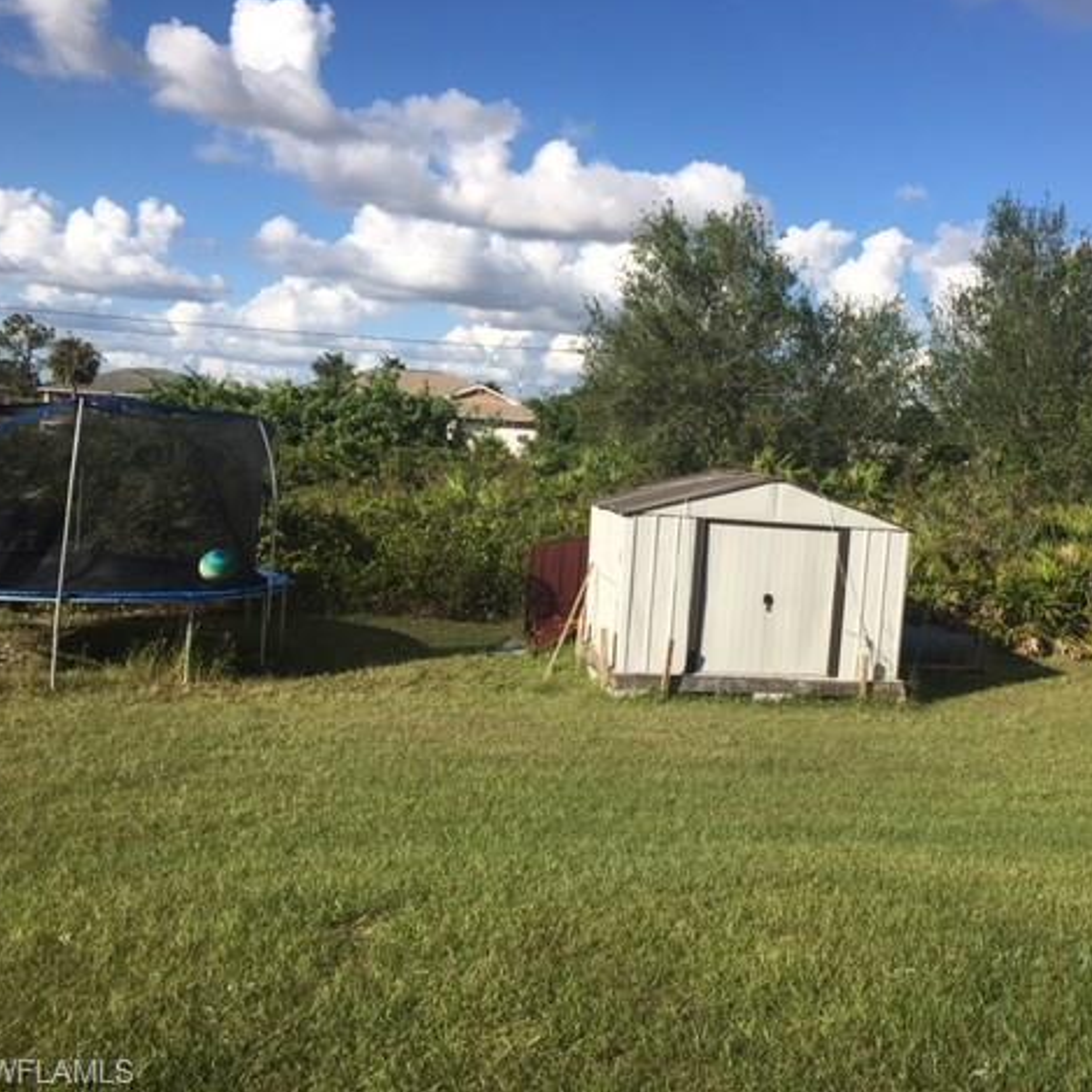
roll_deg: -3.6
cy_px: 536
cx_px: 708
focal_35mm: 35
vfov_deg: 47.2
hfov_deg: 46.6
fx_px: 1249
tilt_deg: -3.2
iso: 25
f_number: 2.2
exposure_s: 1/1876
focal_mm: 4.15
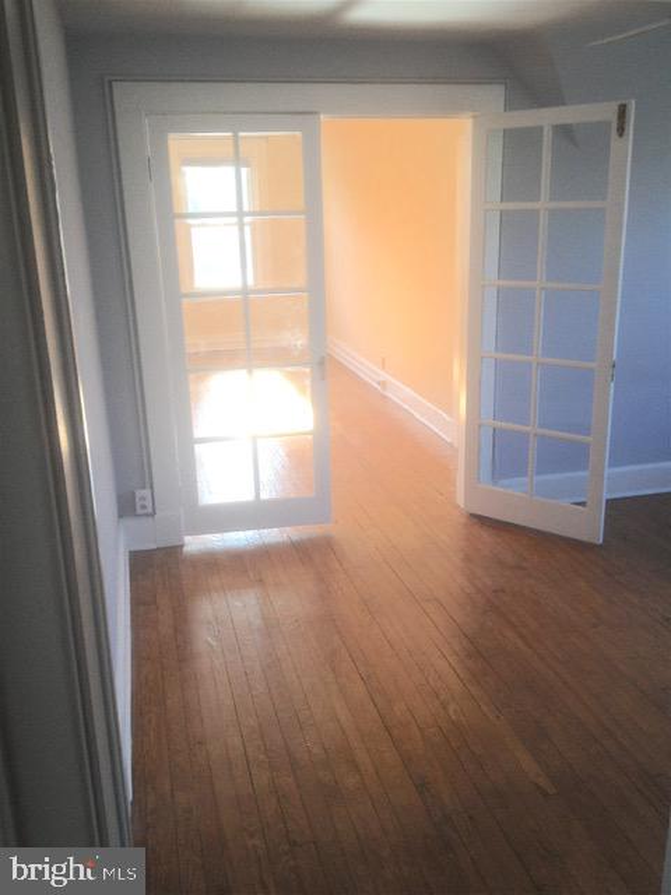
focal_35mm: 35
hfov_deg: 40.7
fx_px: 905
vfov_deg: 52.6
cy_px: 448
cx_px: 336
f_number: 2.4
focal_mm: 4.28
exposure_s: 1/120
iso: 100
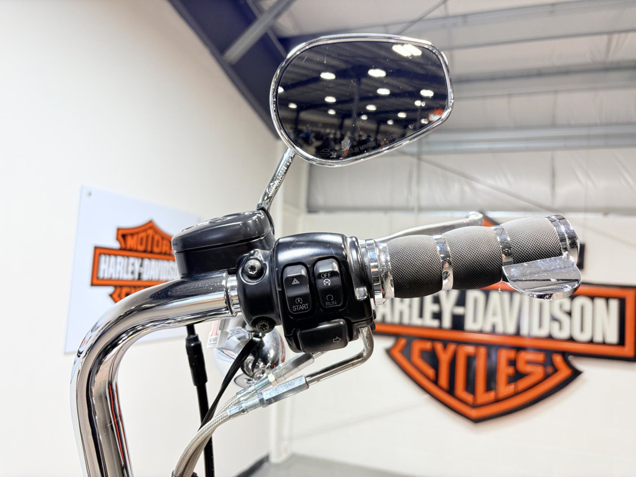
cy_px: 238
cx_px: 318
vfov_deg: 53.1
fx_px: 478
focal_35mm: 26
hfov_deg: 67.3
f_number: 1.6
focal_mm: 5.96
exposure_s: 1/120
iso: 50
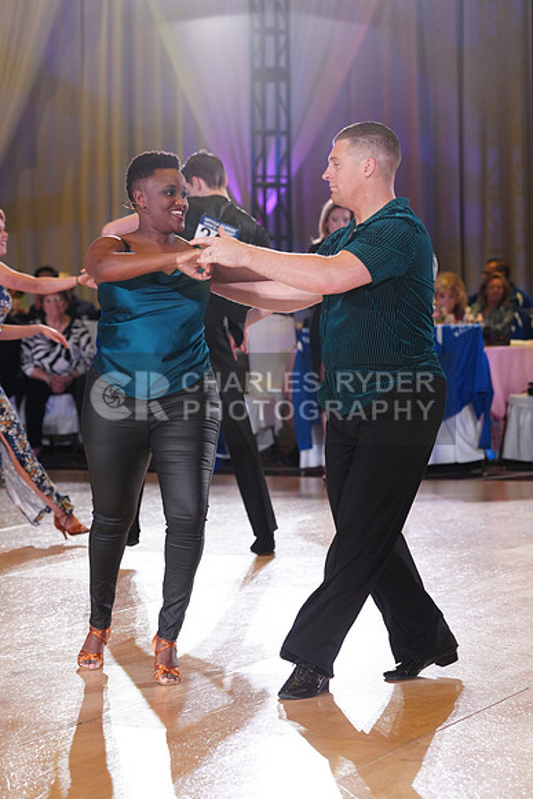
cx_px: 266
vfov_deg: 19.3
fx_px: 2352
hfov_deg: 12.9
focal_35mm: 106
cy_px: 400
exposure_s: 1/400
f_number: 4
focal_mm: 106
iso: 2000
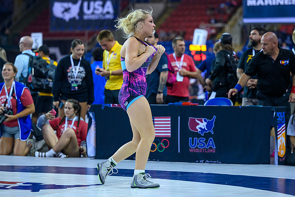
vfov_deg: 9.9
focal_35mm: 138
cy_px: 81
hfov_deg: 14.8
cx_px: 143
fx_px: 1132
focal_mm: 115
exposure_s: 1/800
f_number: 2.8
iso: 2500
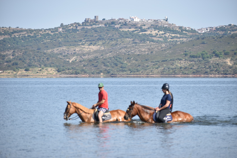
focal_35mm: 211
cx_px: 119
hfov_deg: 9.8
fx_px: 1389
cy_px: 79
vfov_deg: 6.5
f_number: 4.8
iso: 180
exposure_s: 1/800
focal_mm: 140
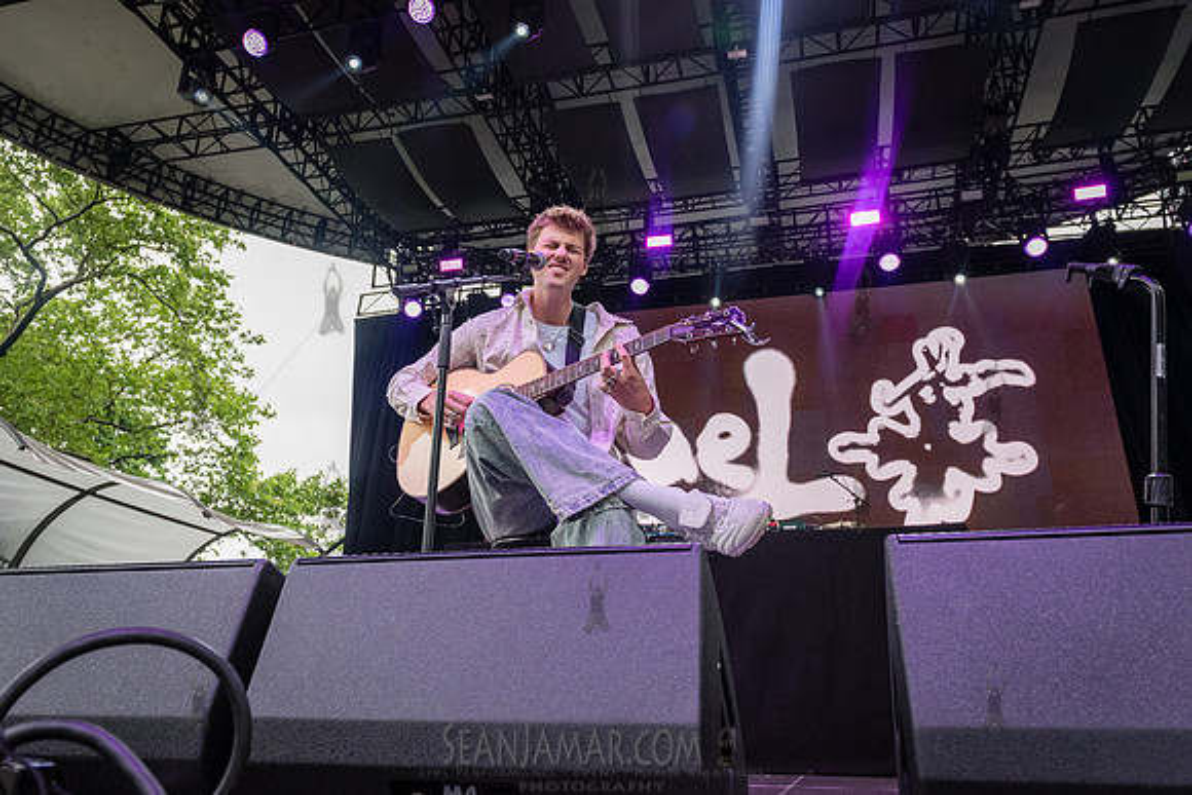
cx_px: 567
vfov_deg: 46.7
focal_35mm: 28
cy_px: 355
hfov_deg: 65.9
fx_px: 920
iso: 2000
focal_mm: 24
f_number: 4.5
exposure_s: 1/1000
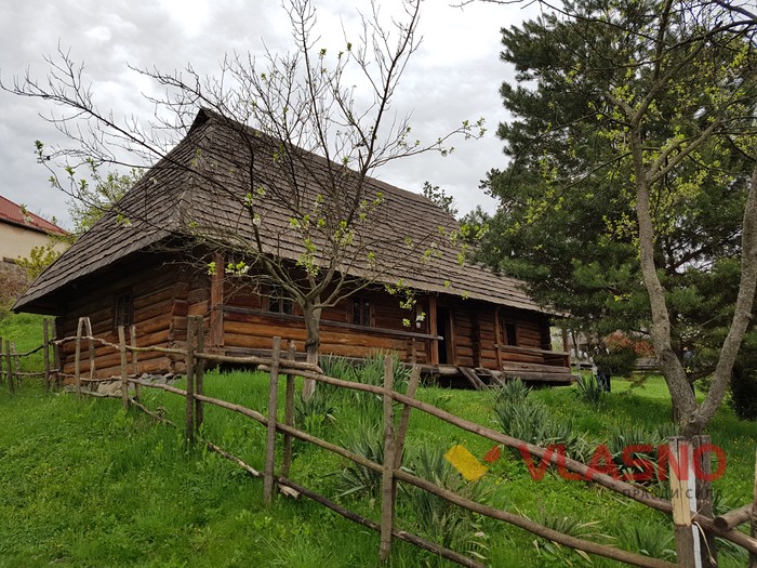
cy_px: 284
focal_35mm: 26
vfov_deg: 53.1
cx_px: 378
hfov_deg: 67.3
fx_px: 569
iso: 50
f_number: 1.7
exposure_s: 1/772
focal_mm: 4.2
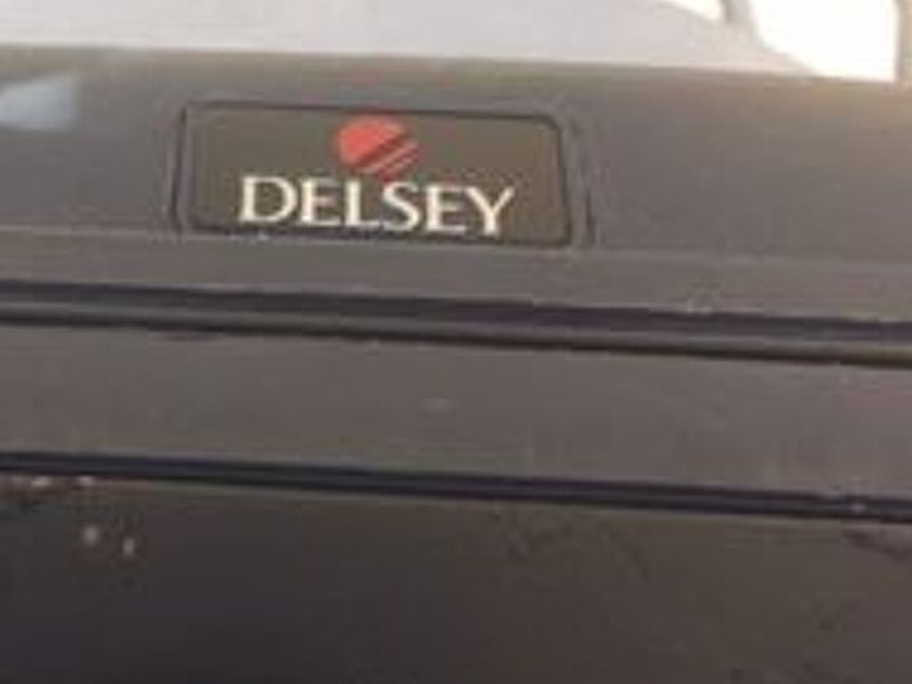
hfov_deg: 37.2
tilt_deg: -54.4
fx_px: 1291
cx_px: 148
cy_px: 399
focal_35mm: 49
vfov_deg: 29.6
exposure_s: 1/746
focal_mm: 4.15
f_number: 2.2
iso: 32
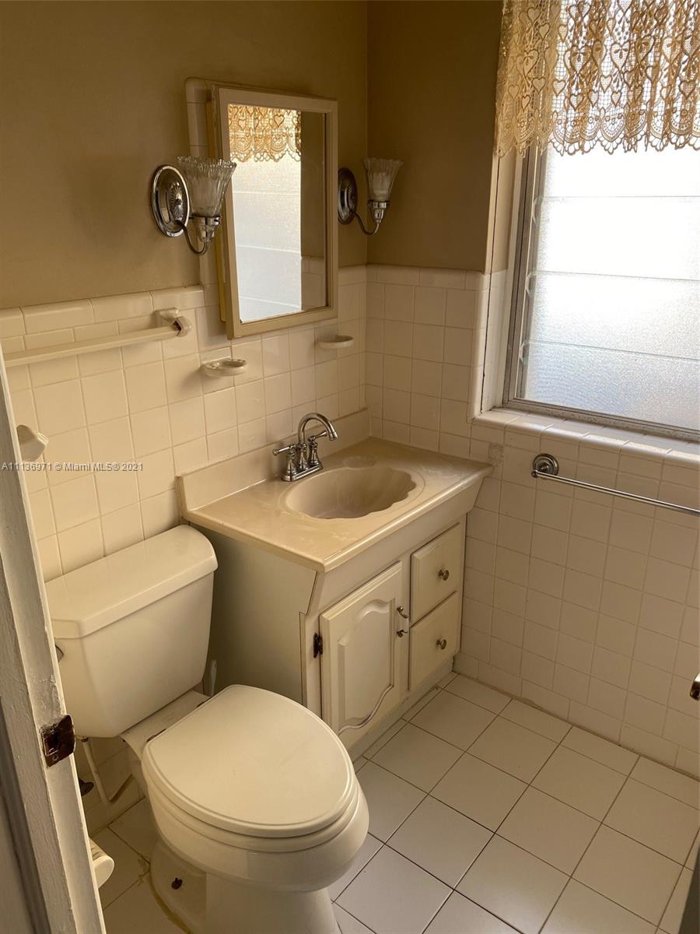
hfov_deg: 53.1
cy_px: 467
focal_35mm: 26
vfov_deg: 67.3
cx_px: 350
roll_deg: +1.0
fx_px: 701
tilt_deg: -20.1
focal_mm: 4.25
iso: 40
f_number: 1.8
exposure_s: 1/122
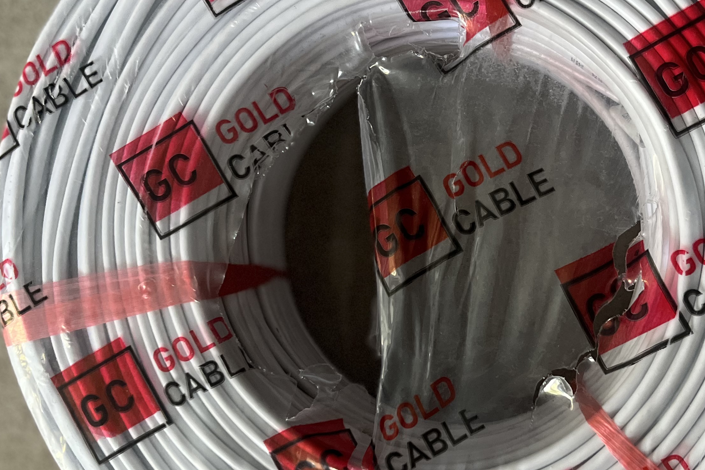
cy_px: 269
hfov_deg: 40.1
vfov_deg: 27.5
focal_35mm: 49
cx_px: 437
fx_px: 959
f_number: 1.6
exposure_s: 1/60
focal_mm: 5.1
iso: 320
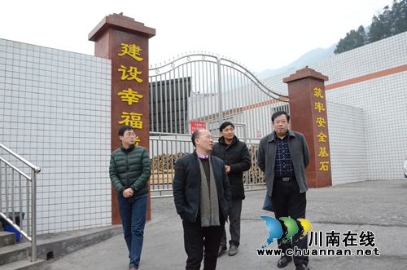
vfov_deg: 47.7
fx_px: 305
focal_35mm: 27
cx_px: 204
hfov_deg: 67.5
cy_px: 135
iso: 6400
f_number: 13
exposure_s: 1/640
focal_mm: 18
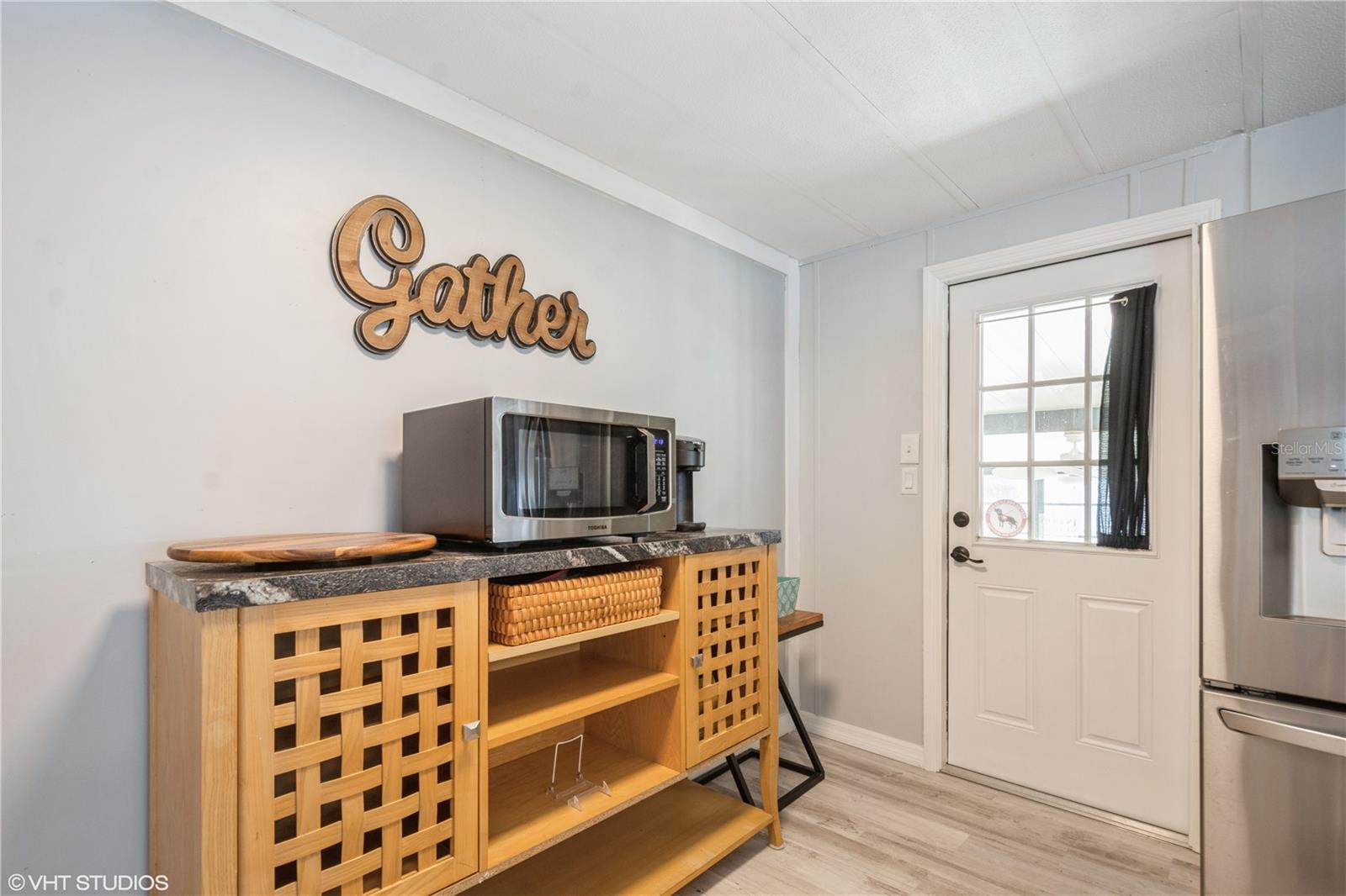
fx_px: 617
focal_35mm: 16
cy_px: 448
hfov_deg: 95.0
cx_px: 673
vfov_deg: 72.0
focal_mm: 11
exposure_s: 1/5
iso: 200
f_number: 8
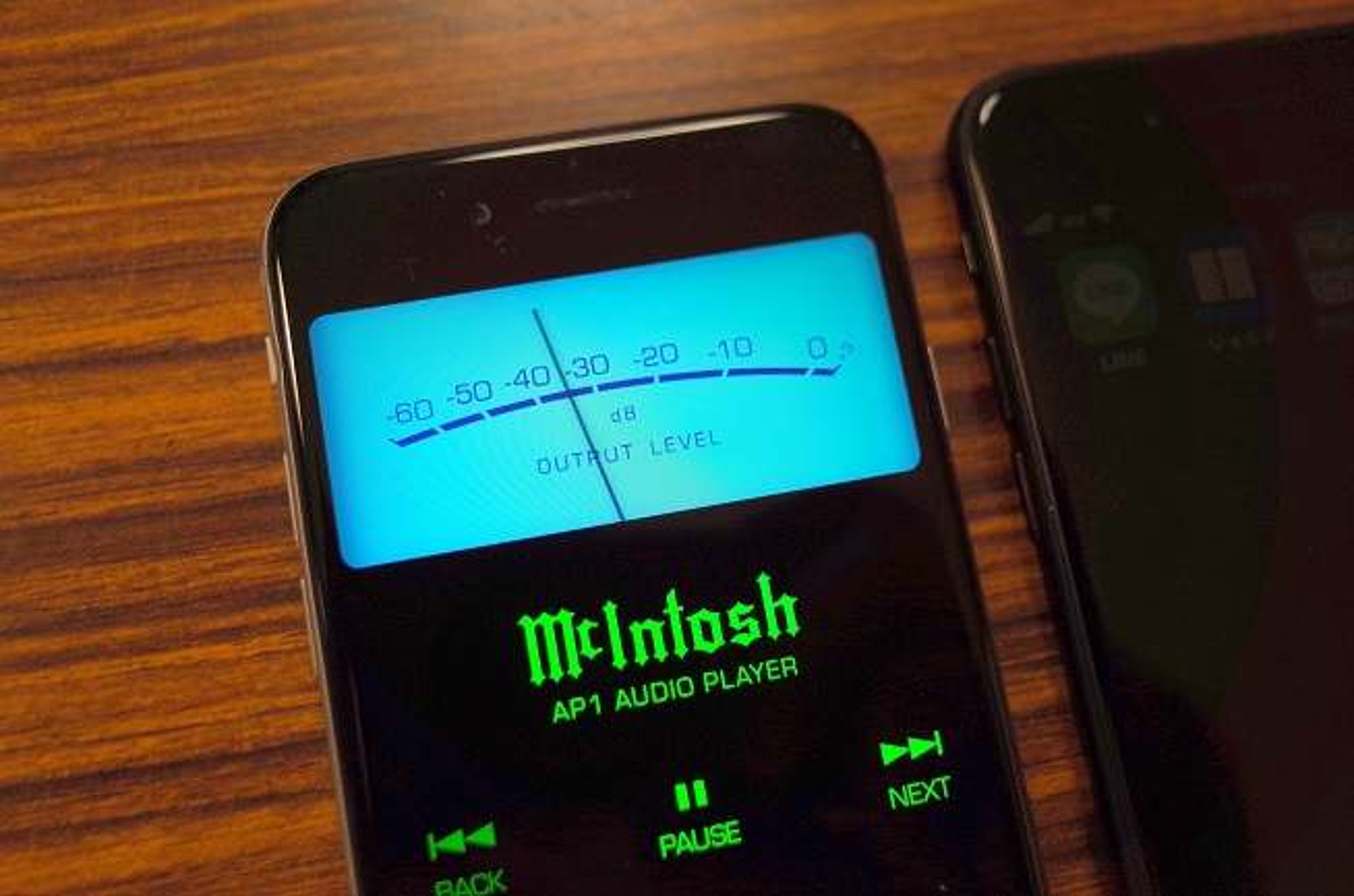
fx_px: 1051
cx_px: 677
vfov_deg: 46.2
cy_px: 448
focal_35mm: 28
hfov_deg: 65.6
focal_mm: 18.3
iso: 320
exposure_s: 1/125
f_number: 2.8
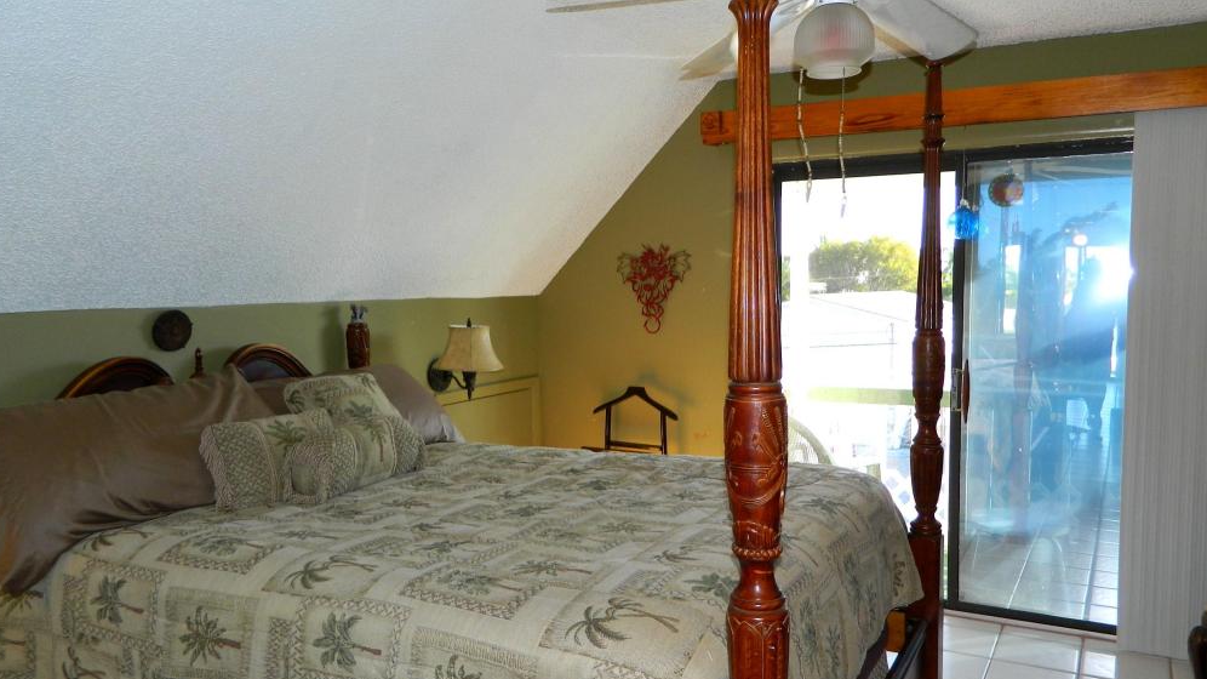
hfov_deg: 67.9
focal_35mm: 28
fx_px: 896
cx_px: 606
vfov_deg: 41.4
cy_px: 367
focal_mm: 4.5
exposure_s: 1/80
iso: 80
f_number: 3.1
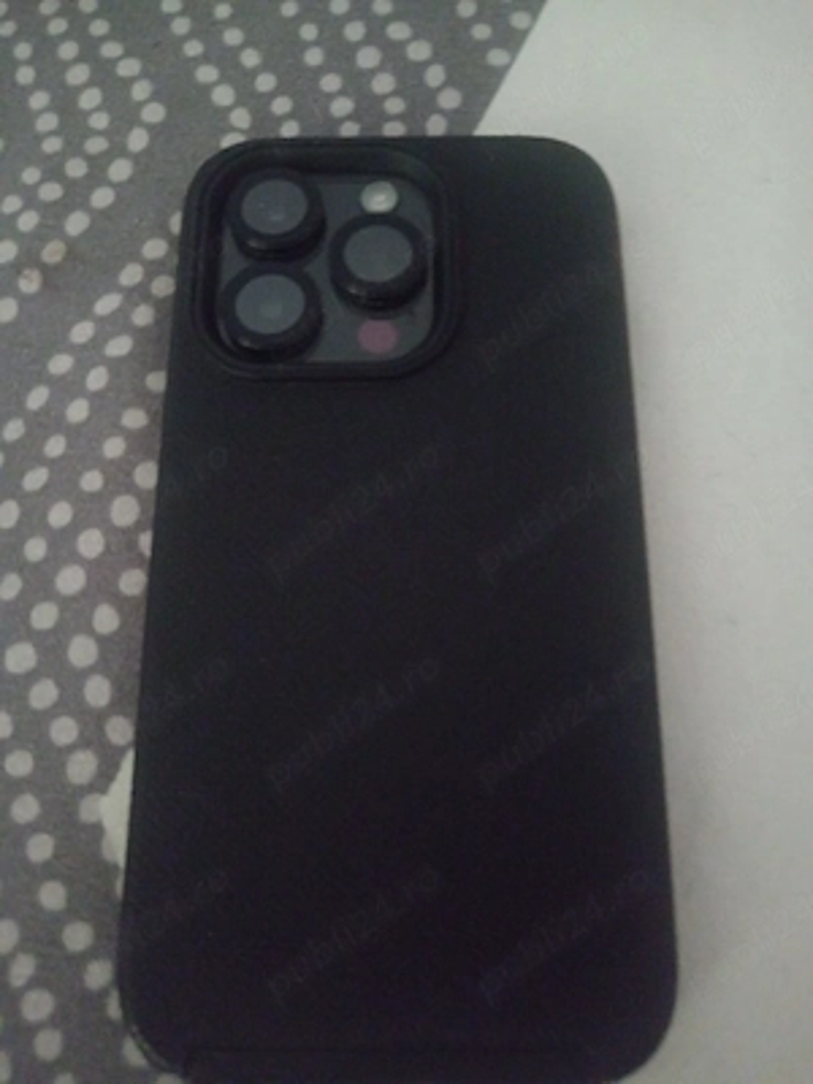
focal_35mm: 27
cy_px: 542
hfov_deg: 51.4
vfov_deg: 65.3
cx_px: 406
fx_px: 846
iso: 11964
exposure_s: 1/14.3
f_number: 1.9
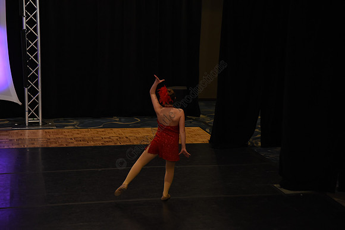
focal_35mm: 70
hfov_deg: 28.8
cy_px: 115
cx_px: 172
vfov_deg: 19.5
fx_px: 671
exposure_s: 1/400
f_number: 4
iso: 2500
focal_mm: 70
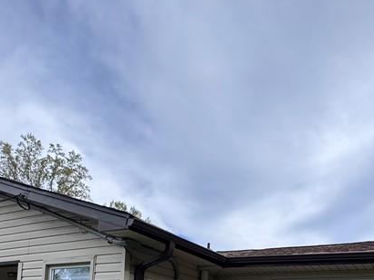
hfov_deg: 50.7
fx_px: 378
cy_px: 328
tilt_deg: +2.9
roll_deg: -2.5
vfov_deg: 33.7
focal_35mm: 35
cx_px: 275
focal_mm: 2.22
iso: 40
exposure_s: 1/1143
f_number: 2.2
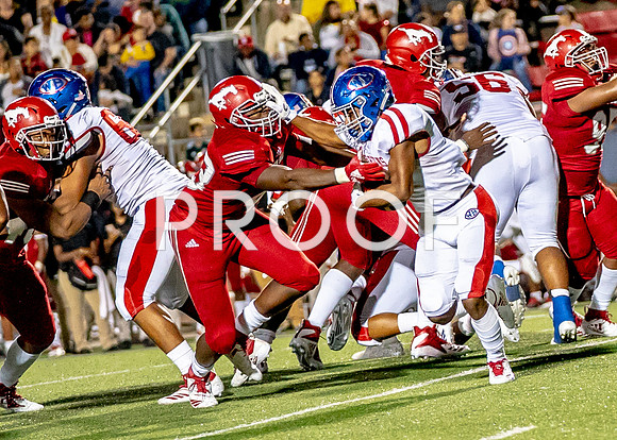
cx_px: 490
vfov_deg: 4.2
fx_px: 5988
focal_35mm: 342
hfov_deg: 5.9
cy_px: 168
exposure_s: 1/1000
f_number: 2.8
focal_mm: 122
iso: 6400
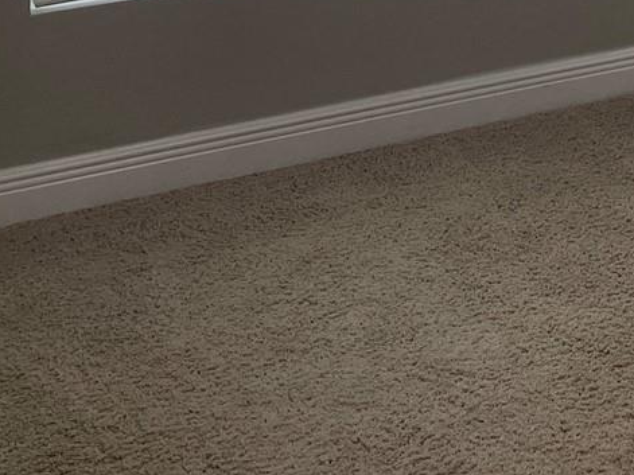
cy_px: -308
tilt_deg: -8.3
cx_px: 611
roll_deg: -0.6
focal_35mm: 85
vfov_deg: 15.5
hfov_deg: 22.3
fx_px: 1556
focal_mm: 5.1
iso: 80
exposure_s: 1/60
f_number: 1.6
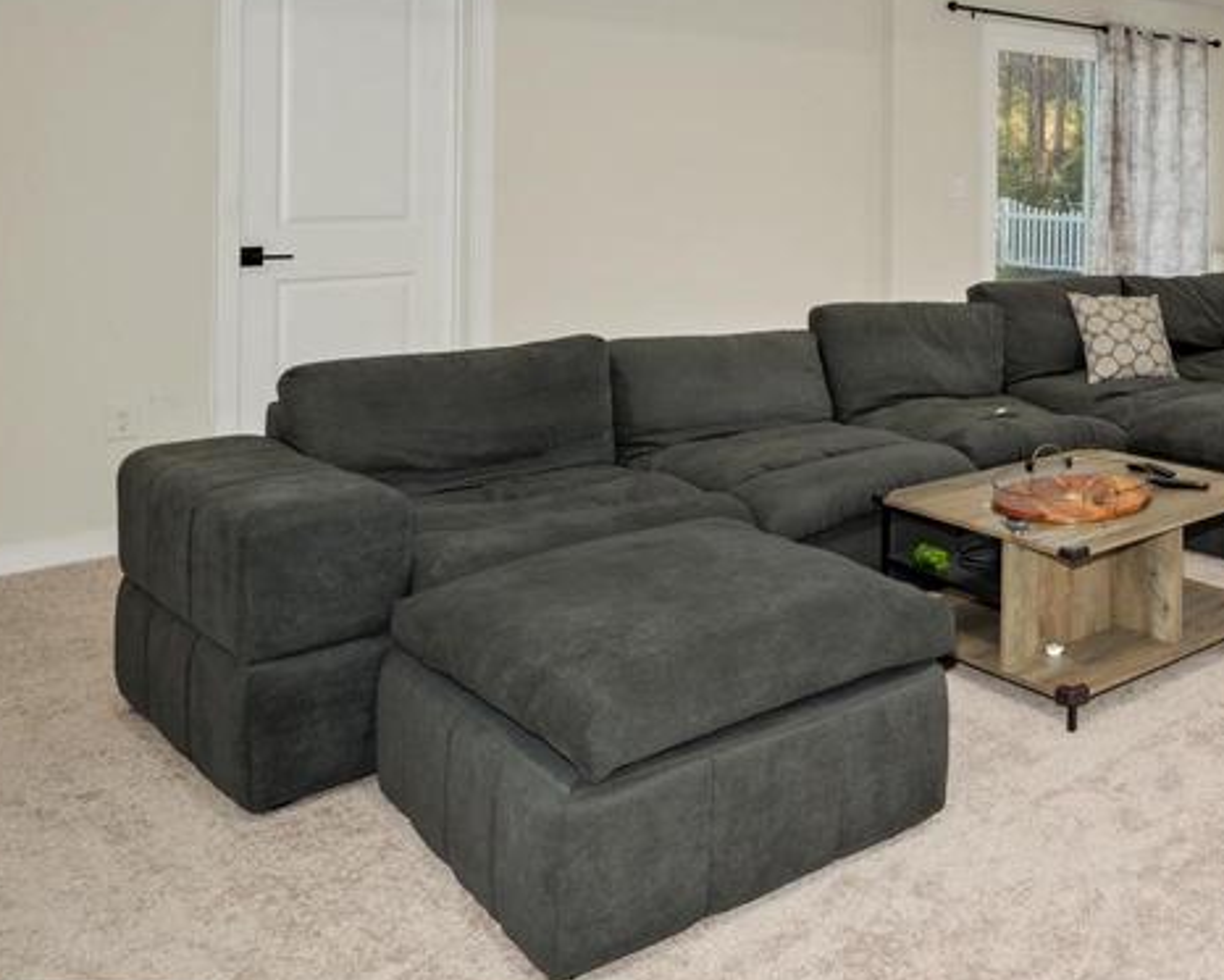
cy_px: 188
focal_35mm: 33
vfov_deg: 42.4
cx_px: 1263
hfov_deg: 44.7
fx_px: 1196
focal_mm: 16
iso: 200
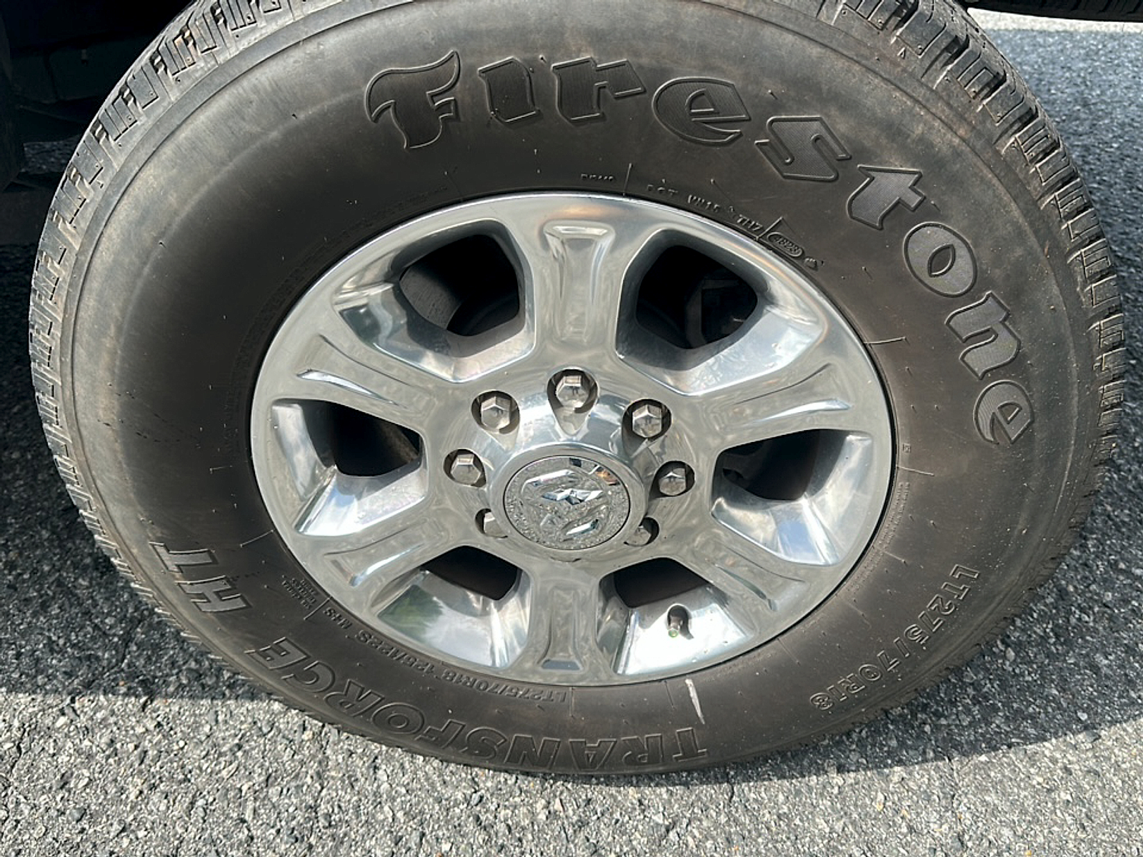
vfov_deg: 54.9
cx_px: 572
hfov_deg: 69.4
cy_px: 428
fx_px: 825
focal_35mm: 25
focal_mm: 6.86
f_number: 1.78
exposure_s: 1/1919
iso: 80
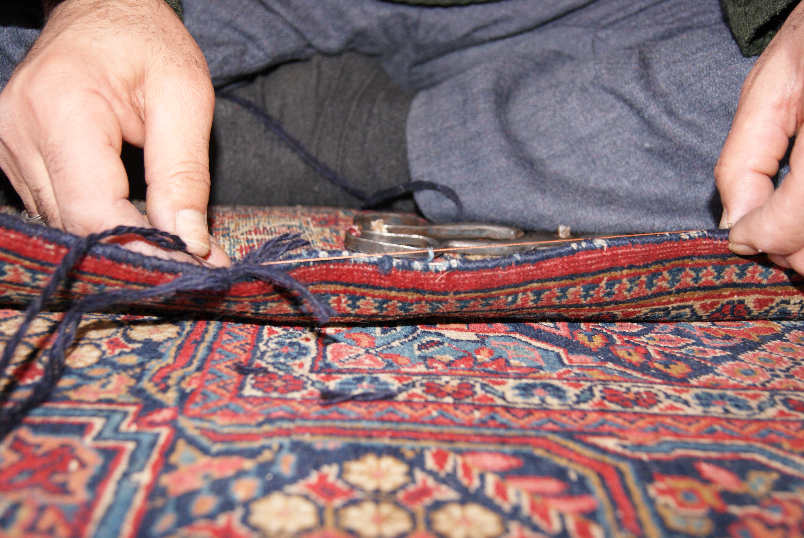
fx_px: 1845
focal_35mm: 82
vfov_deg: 16.6
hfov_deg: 24.6
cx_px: 402
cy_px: 269
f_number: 5.6
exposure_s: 1/80
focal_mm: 55
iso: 400
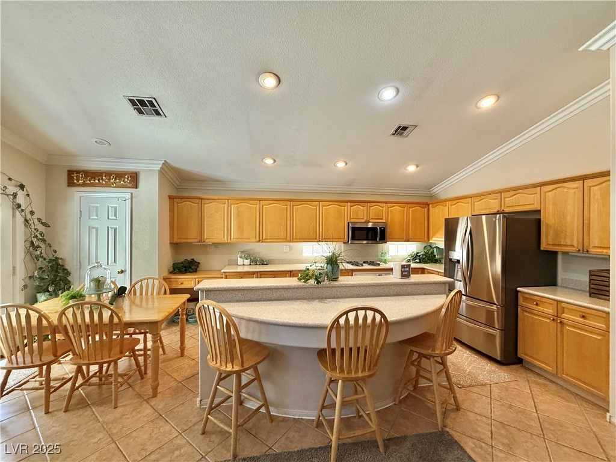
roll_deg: -0.4
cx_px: 308
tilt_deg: -0.3
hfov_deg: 102.1
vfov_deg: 85.7
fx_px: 249
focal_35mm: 14
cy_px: 231
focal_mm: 2.22
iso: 250
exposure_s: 1/120
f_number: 2.2
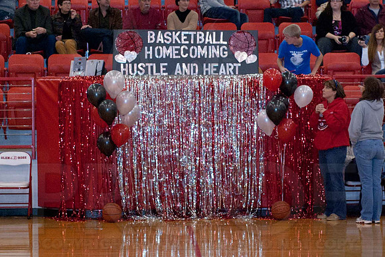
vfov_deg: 18.2
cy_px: 128
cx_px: 192
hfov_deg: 27.0
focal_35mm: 75
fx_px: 803
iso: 1250
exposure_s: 1/200
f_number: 2.8
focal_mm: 50
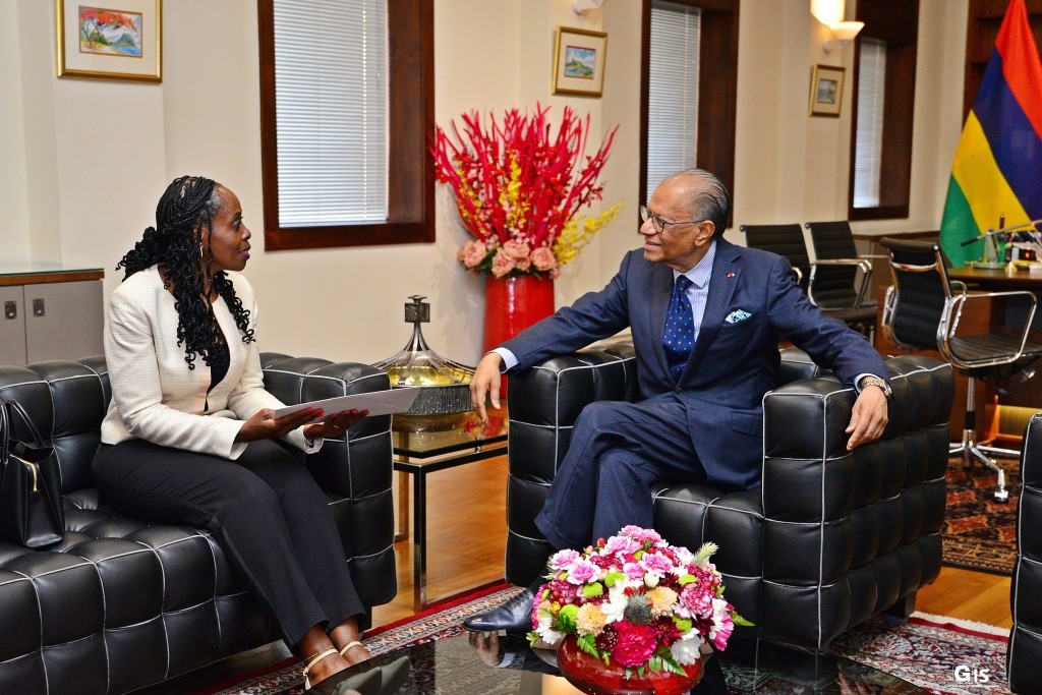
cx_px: 521
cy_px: 348
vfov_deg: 30.5
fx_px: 1274
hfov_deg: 44.5
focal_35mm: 44
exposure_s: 1/200
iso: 2500
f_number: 5
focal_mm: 44
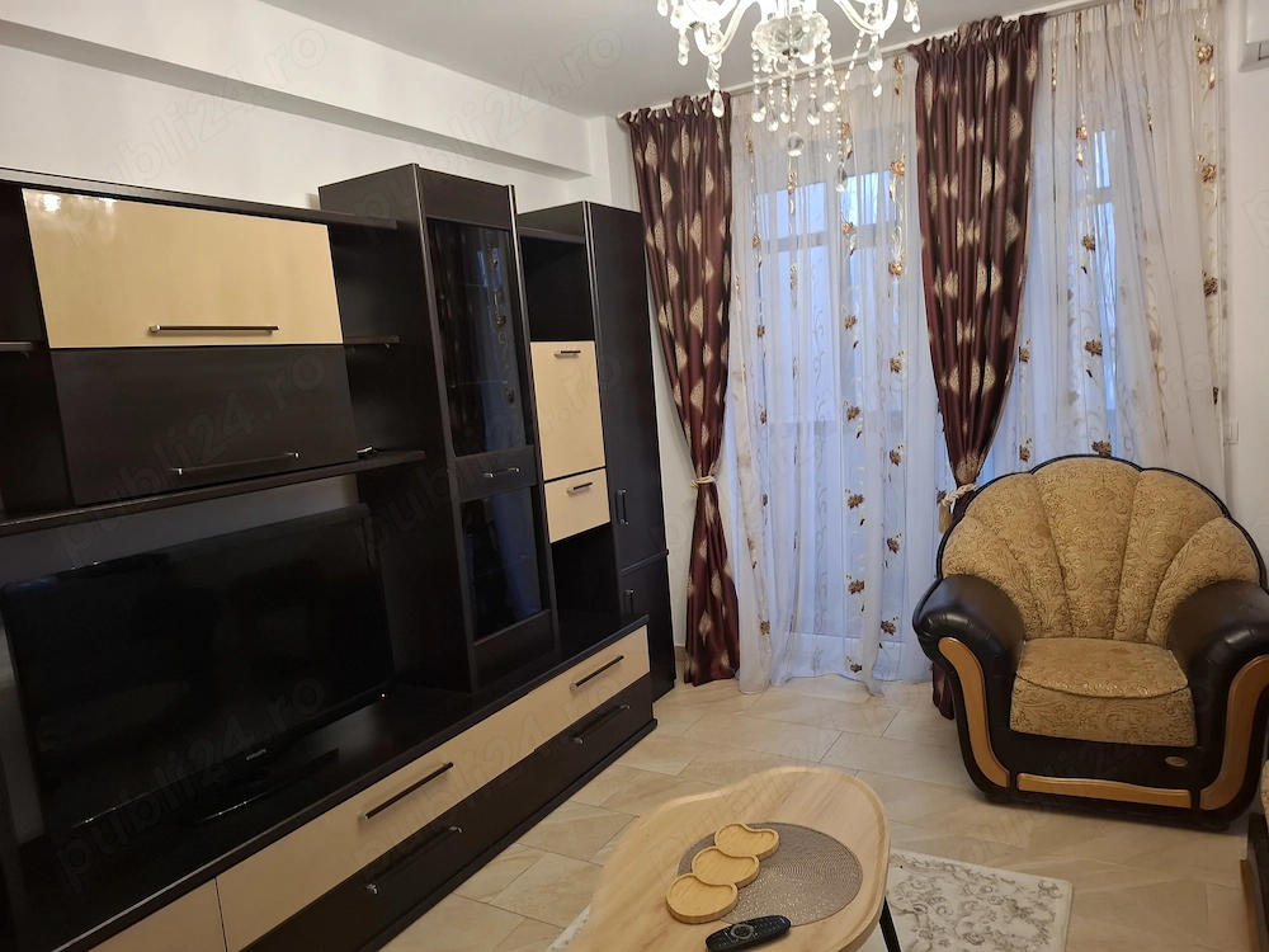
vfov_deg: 58.9
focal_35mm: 23
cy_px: 476
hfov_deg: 73.9
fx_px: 843
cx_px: 634
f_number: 1.8
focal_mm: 5.54
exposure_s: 1/33
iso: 400
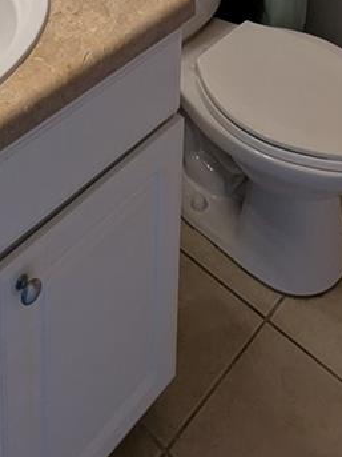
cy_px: -318
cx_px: 194
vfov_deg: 23.1
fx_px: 738
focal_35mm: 56
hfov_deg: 26.1
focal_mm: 2.35
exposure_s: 1/60
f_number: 2.2
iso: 71
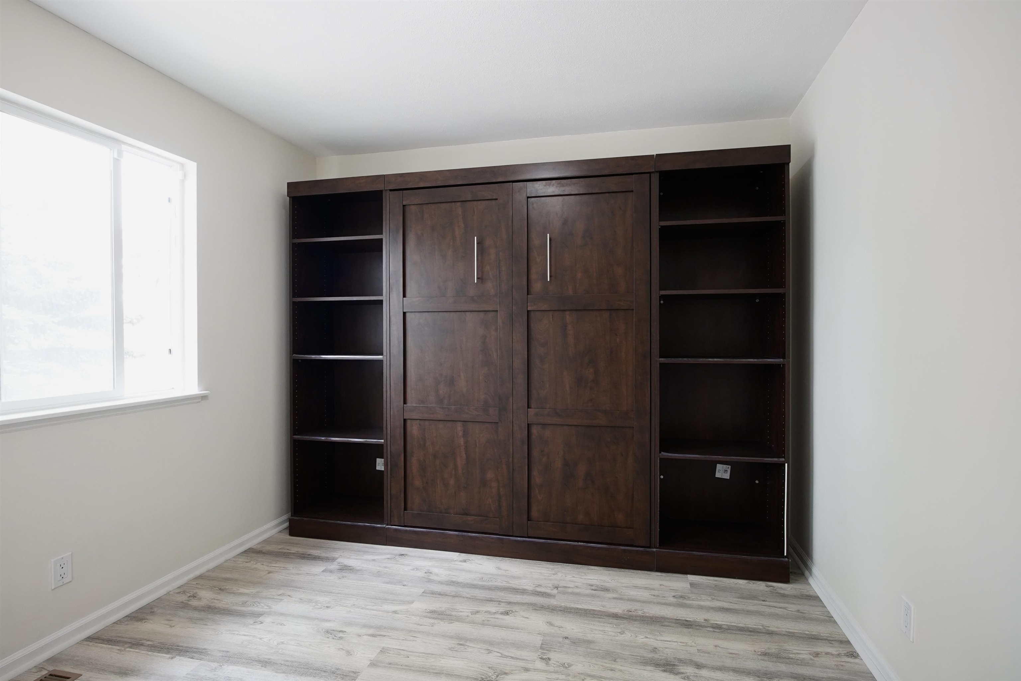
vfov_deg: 73.7
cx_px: 510
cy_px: 340
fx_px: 454
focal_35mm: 16
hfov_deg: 96.7
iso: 640
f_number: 4
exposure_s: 1/60
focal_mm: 11
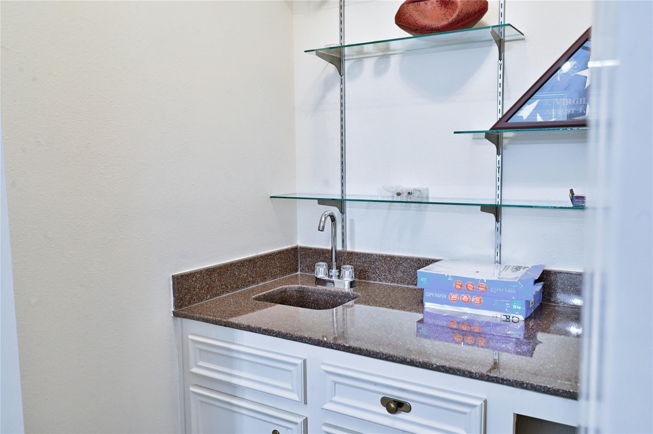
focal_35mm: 30
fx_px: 544
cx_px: 326
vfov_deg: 43.5
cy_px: 217
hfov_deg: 62.0
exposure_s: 1/6
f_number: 8
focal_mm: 30
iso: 400
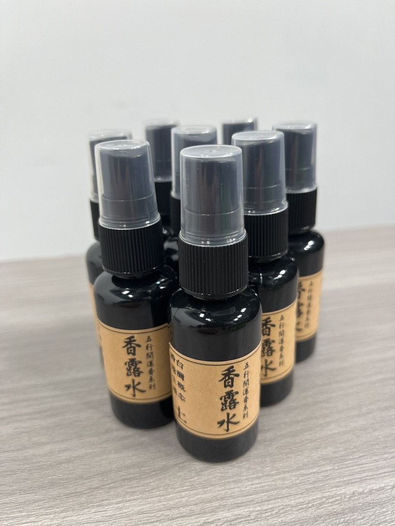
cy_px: 263
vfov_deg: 67.3
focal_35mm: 26
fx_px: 396
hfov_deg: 53.1
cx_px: 198
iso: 100
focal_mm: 5.1
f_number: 1.6
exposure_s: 1/121
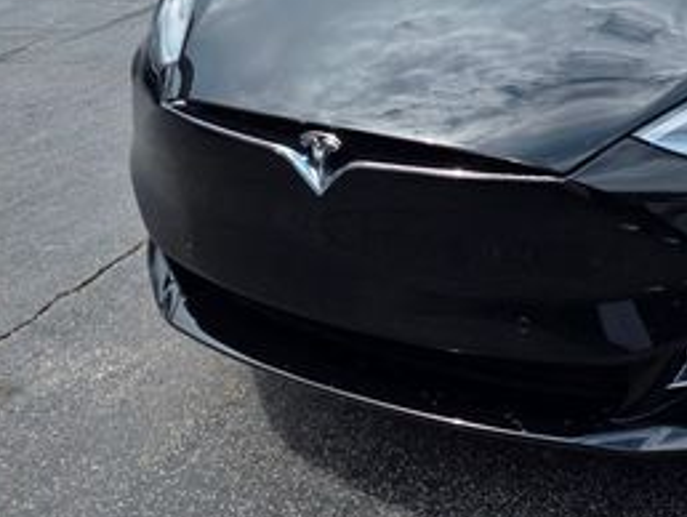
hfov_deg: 29.9
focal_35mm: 57
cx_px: 778
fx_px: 1132
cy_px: 85
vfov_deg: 25.2
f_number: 1.7
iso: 80
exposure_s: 1/3521
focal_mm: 6.3
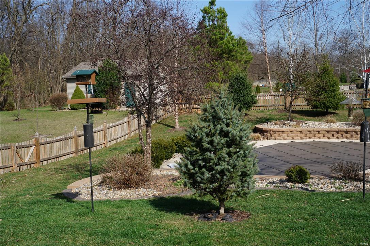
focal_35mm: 40
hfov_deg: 48.0
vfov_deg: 32.9
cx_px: 185
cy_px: 123
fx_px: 416
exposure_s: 1/100
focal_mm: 27
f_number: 13
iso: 100
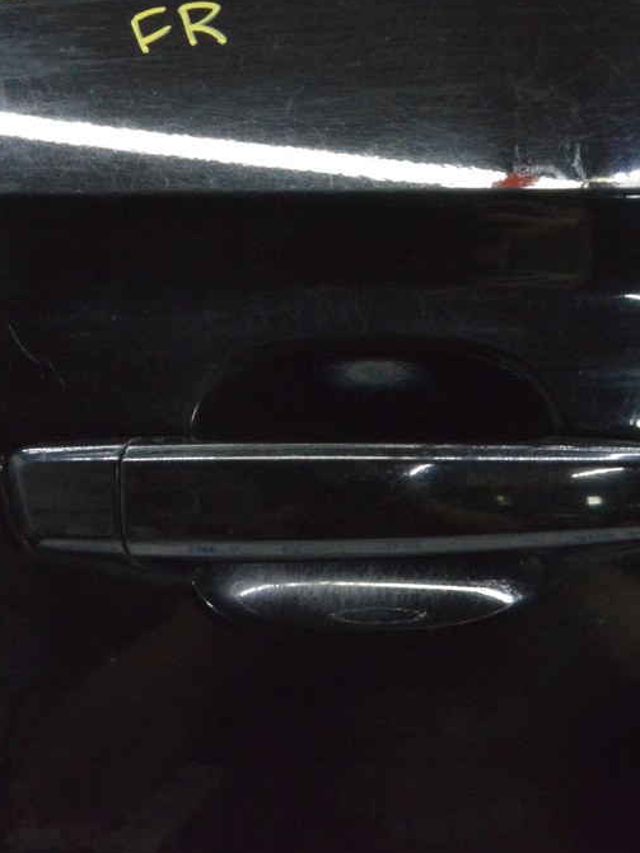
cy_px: 428
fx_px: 1628
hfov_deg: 22.2
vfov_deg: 29.4
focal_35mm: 66
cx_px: 396
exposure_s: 1/15
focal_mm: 30
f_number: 20
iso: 6400
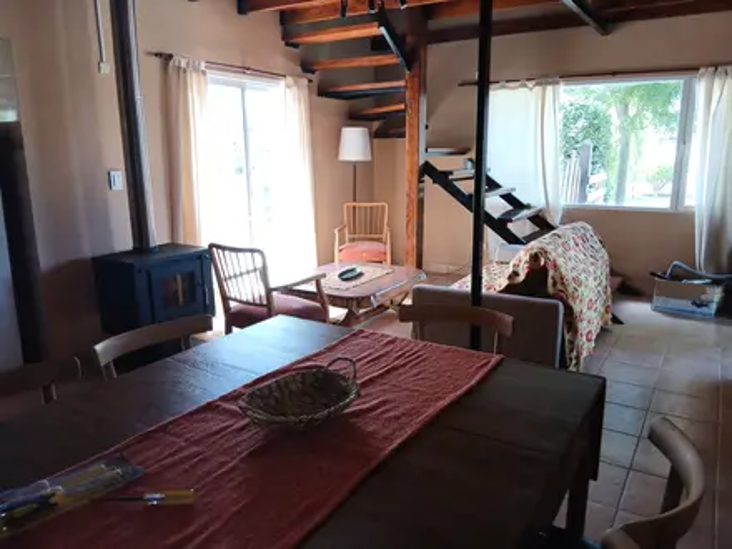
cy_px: 274
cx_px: 366
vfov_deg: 53.1
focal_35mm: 26
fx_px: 550
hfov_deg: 67.3
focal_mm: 3.98
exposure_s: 1/50
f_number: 1.8
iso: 80
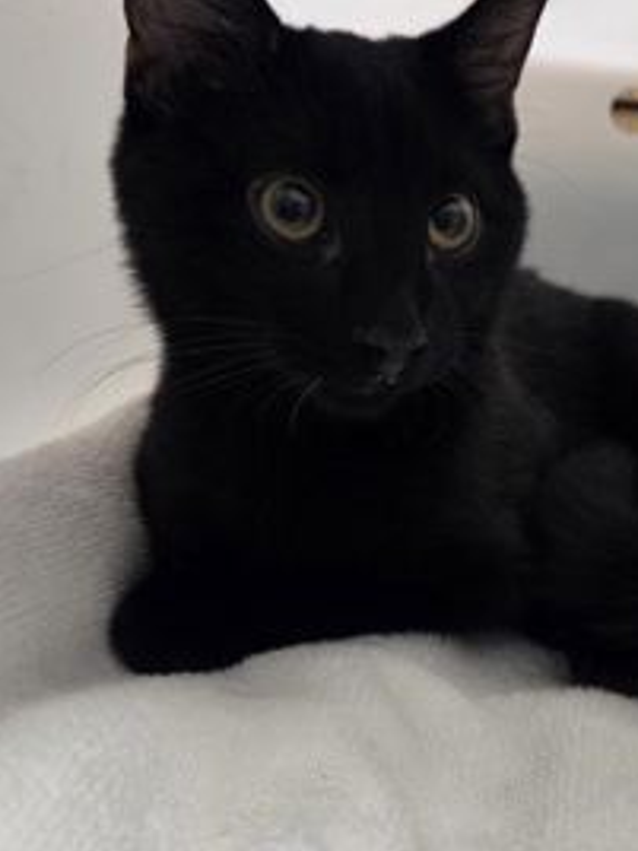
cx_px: 421
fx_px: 885
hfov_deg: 39.2
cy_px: 403
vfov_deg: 51.3
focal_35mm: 36
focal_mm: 5.4
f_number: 1.8
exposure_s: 1/50
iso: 500
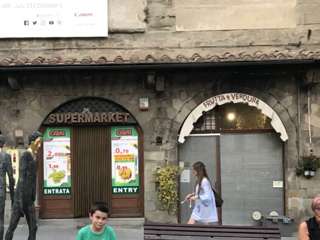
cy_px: 175
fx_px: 509
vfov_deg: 26.3
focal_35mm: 55
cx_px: 116
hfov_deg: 34.7
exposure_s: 1/33
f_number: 1.8
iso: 40
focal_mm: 3.99
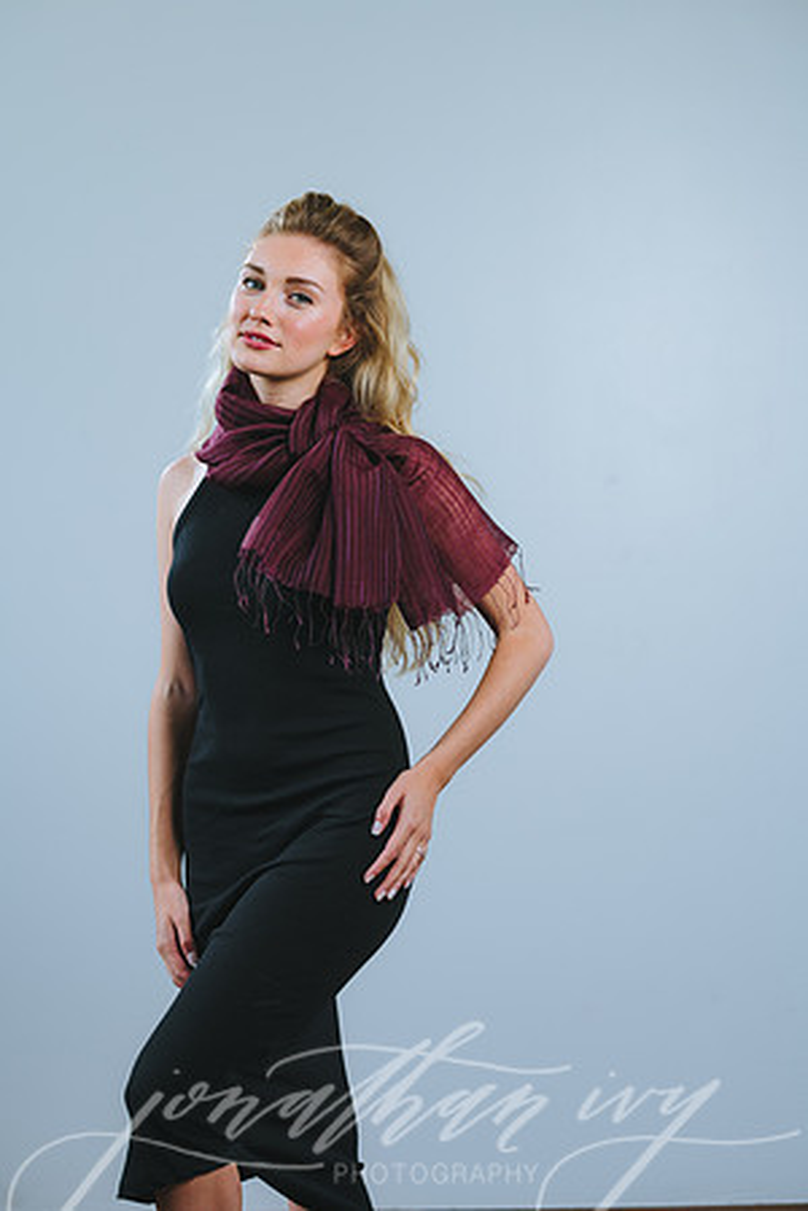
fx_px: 2861
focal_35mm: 85
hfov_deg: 16.1
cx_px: 404
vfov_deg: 23.9
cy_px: 606
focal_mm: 85
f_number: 4
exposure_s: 1/200
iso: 80
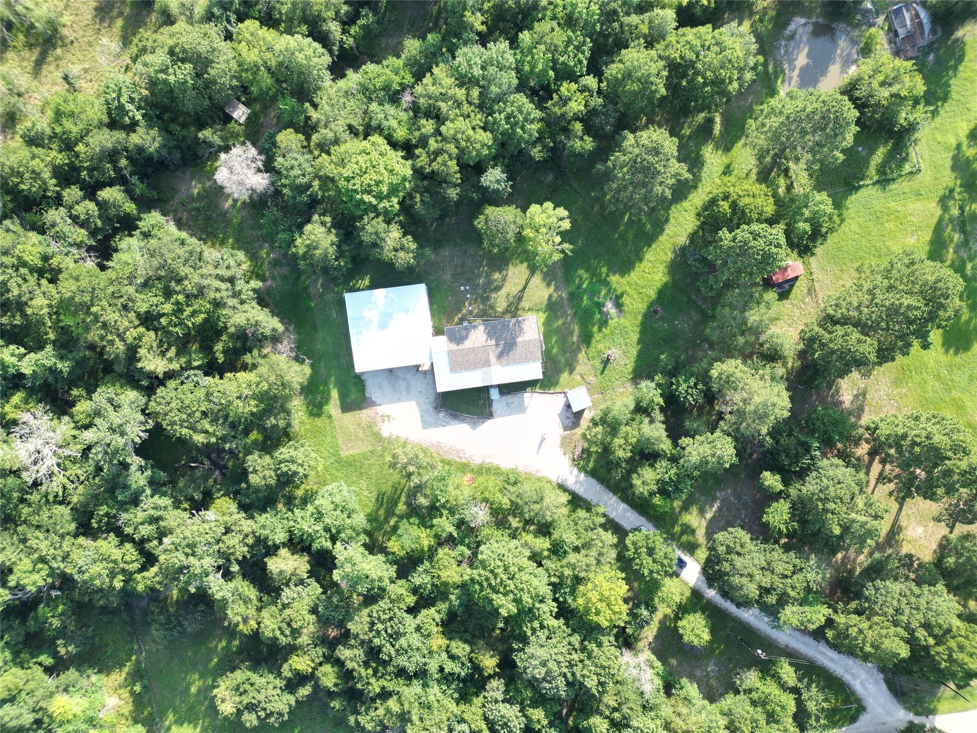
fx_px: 677
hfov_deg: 71.6
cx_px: 488
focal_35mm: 24
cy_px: 366
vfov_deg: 56.8
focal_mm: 6.72
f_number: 1.7
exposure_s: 1/500
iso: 120
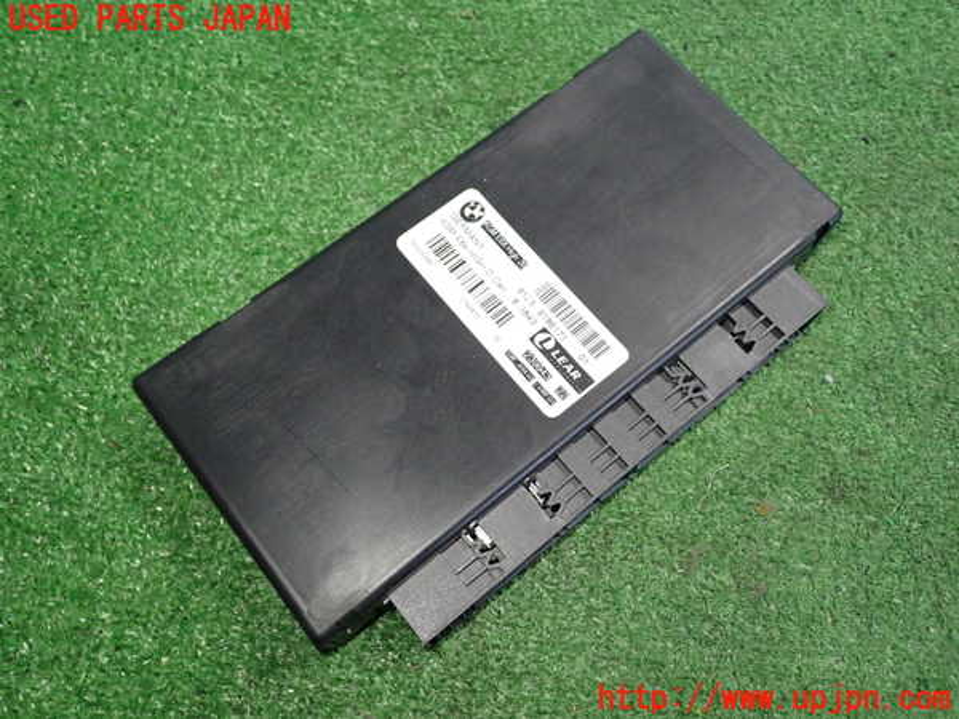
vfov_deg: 46.8
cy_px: 360
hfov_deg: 60.0
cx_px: 480
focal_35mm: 30
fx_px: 831
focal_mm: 5.4
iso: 500
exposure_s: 1/30
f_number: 2.3
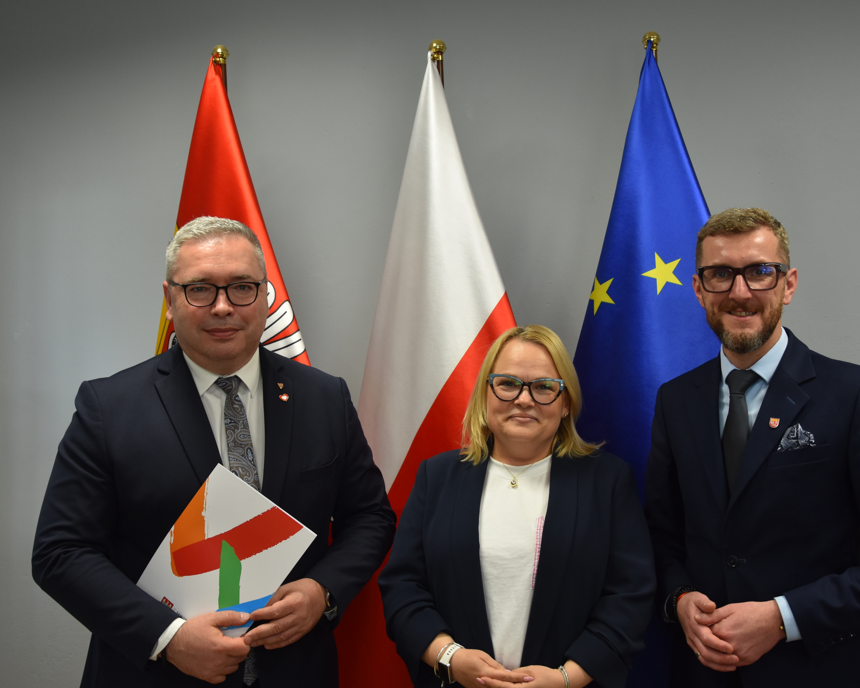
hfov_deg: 47.9
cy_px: 349
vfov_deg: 39.2
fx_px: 967
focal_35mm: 38
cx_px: 448
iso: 500
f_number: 4
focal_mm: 22
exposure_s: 1/60
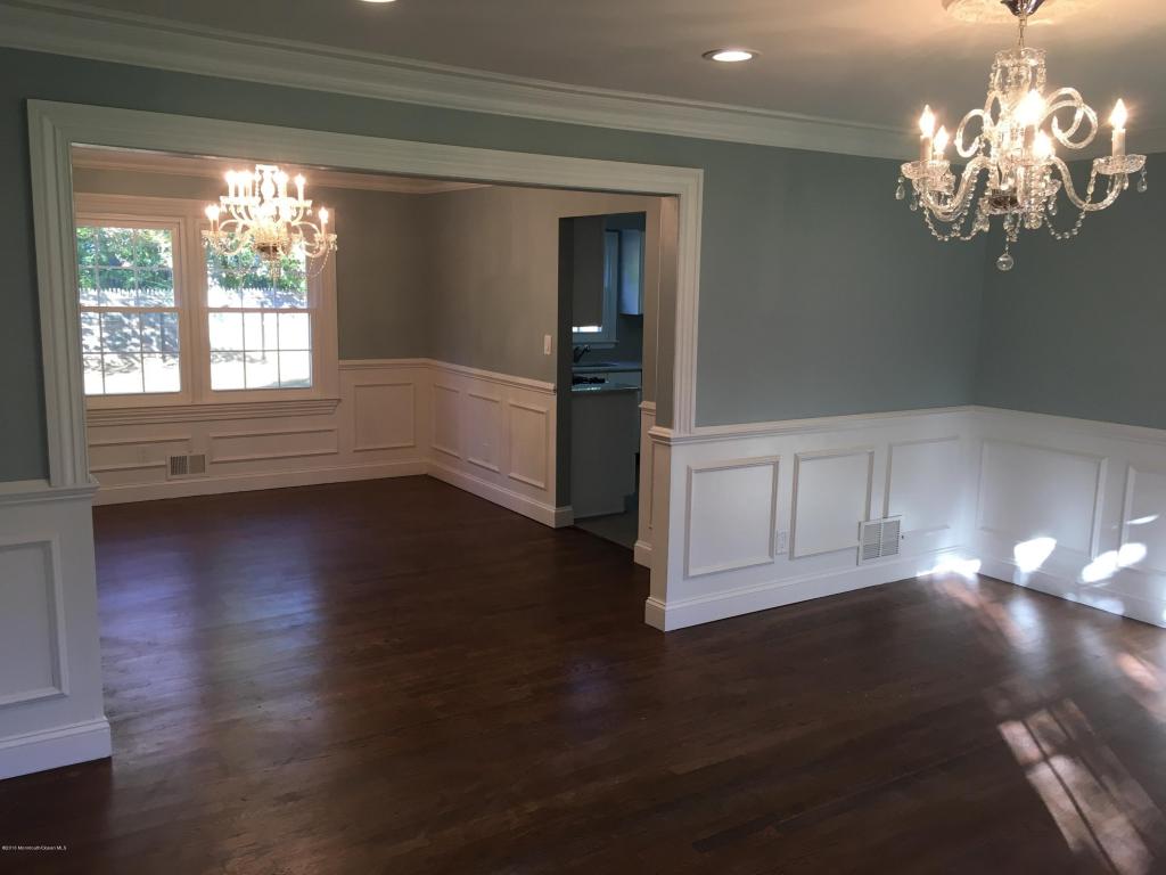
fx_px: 977
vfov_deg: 48.2
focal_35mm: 29
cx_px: 583
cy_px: 438
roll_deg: -1.3
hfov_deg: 61.7
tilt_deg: -9.4
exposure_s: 1/30
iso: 25
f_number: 2.2
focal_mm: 4.15
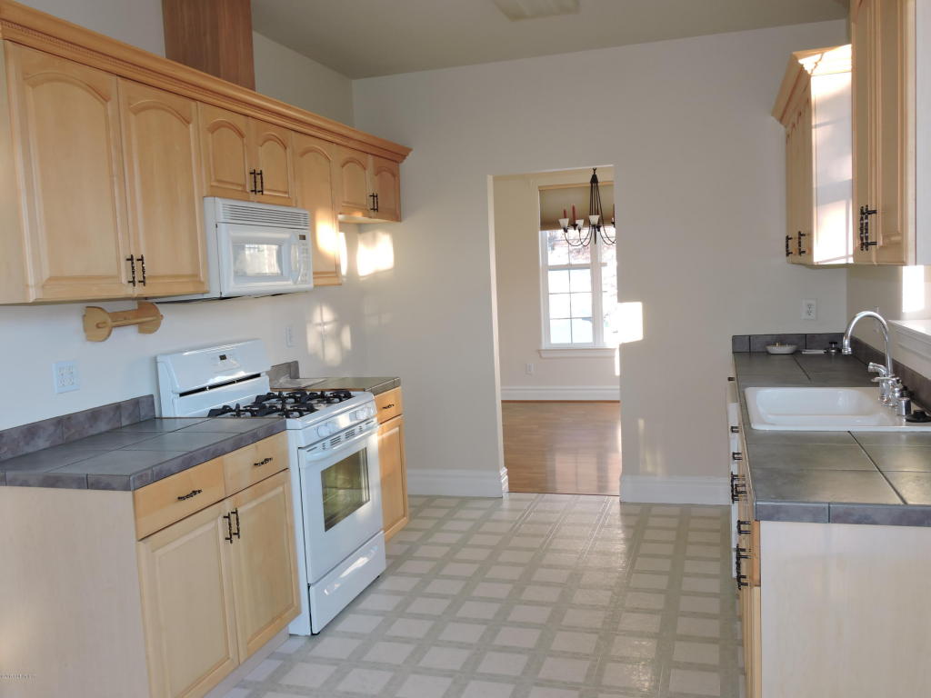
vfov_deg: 46.8
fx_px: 807
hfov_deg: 60.0
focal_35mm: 30
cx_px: 466
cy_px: 349
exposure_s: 1/40
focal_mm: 5.4
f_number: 3.5
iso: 110
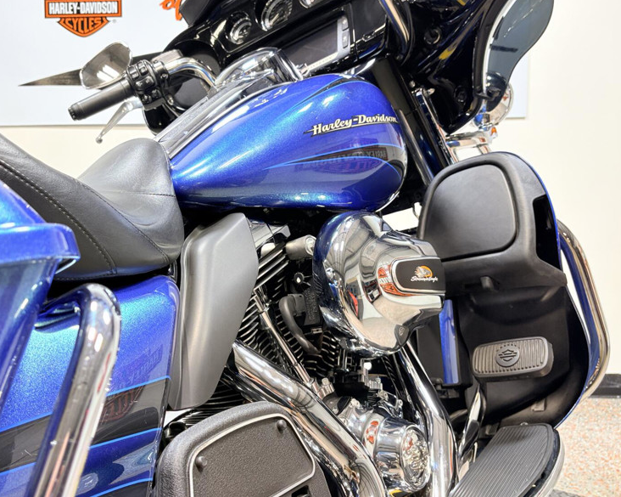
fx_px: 680
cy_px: 235
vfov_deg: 40.1
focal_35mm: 37
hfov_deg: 48.7
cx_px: 240
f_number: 1.6
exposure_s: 1/120
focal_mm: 5.96
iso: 80
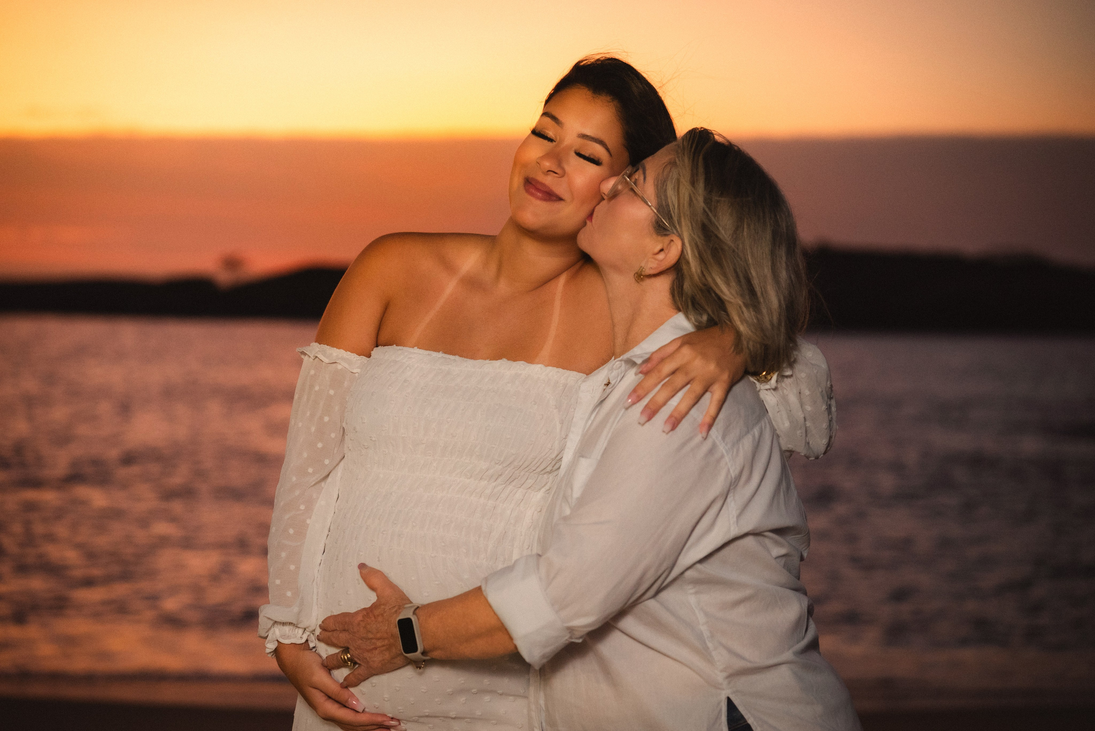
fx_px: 2221
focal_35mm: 73
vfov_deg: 18.7
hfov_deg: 27.7
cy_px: 366
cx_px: 548
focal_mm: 73
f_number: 2.8
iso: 2500
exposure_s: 1/200
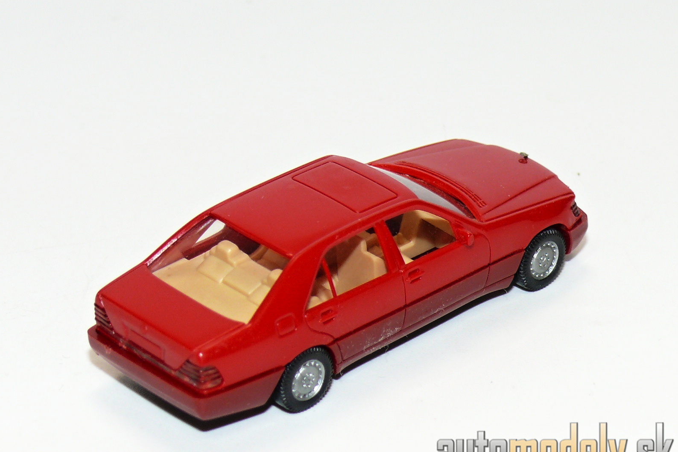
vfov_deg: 10.4
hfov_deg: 15.5
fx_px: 2486
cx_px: 338
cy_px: 232
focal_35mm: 132
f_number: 4
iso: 100
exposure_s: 1/30
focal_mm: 15
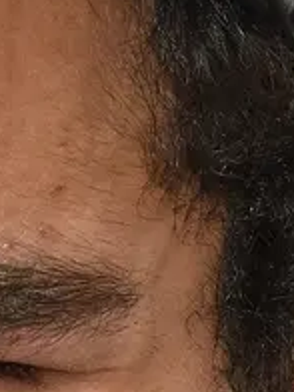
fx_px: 11981
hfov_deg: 1.4
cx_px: -220
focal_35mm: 1058
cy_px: 526
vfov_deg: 1.9
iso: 400
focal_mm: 120
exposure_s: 1/200
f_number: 11
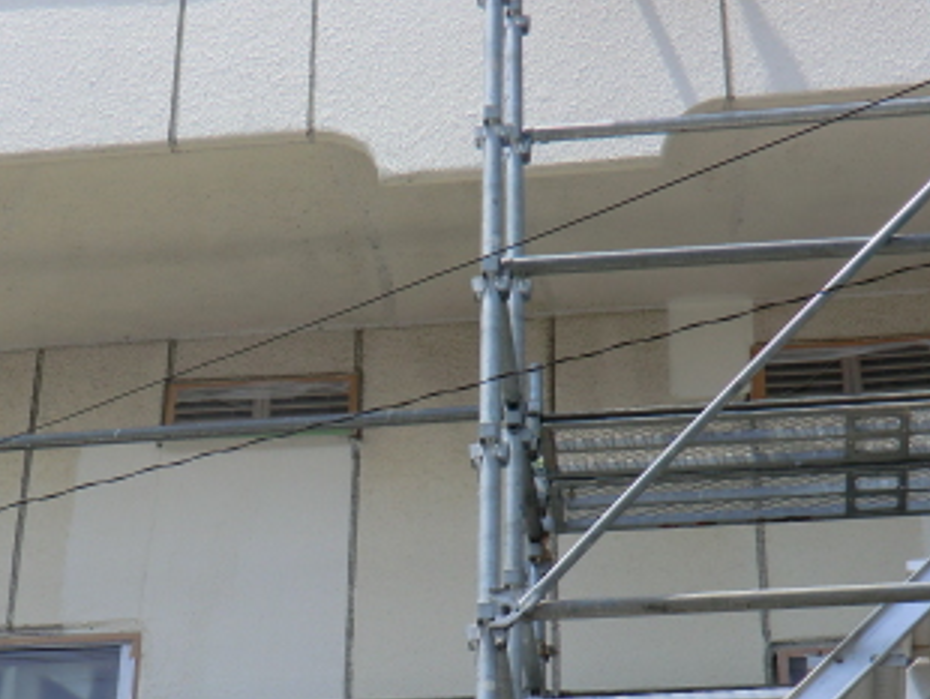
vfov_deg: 15.1
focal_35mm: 97
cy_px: 585
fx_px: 2608
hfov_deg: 20.1
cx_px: 291
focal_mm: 8.4
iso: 64
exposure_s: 1/500
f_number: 4
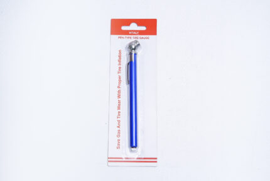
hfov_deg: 28.8
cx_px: 135
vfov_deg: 19.5
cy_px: 90
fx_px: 525
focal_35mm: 70
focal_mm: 70
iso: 3200
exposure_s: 1/160
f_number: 10
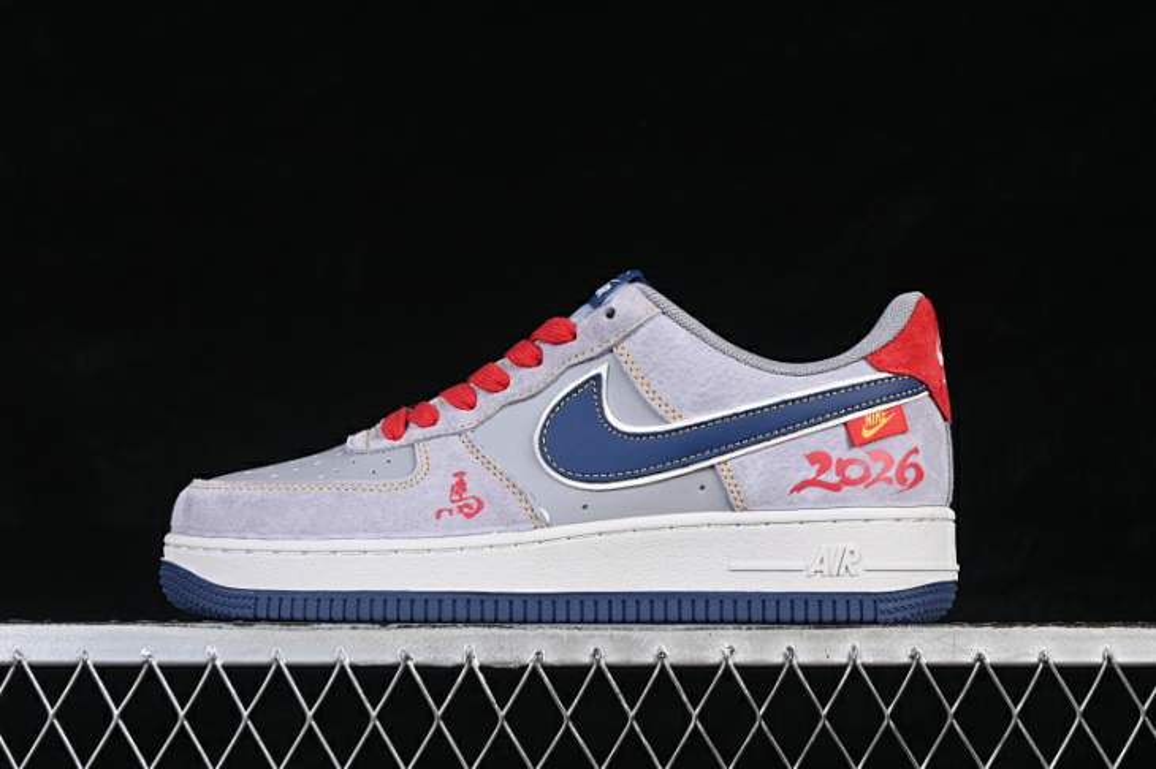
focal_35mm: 75
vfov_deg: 18.2
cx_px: 578
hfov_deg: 27.0
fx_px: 2407
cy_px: 384
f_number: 7.1
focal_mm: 50
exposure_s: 1/80
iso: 160
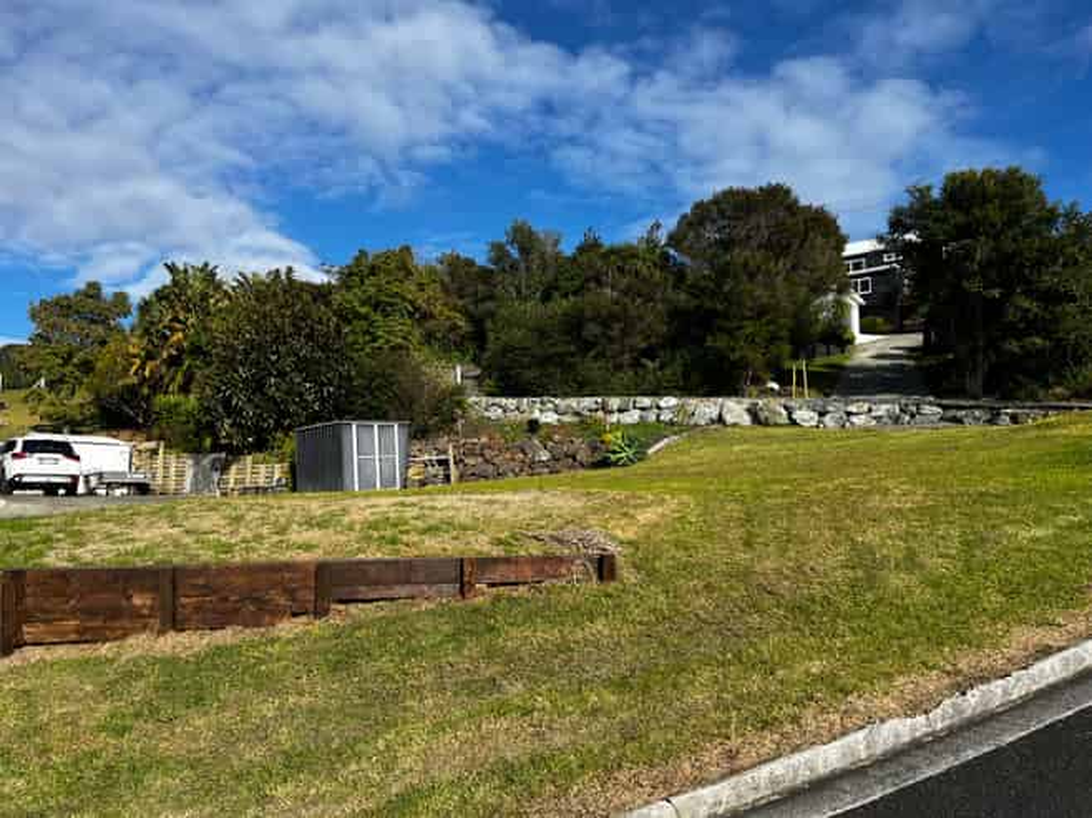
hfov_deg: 67.3
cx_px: 546
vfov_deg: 53.0
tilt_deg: +4.0
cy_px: 409
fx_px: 820
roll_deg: +0.1
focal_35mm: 26
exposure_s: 1/3311
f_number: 1.6
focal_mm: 5.1
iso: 50
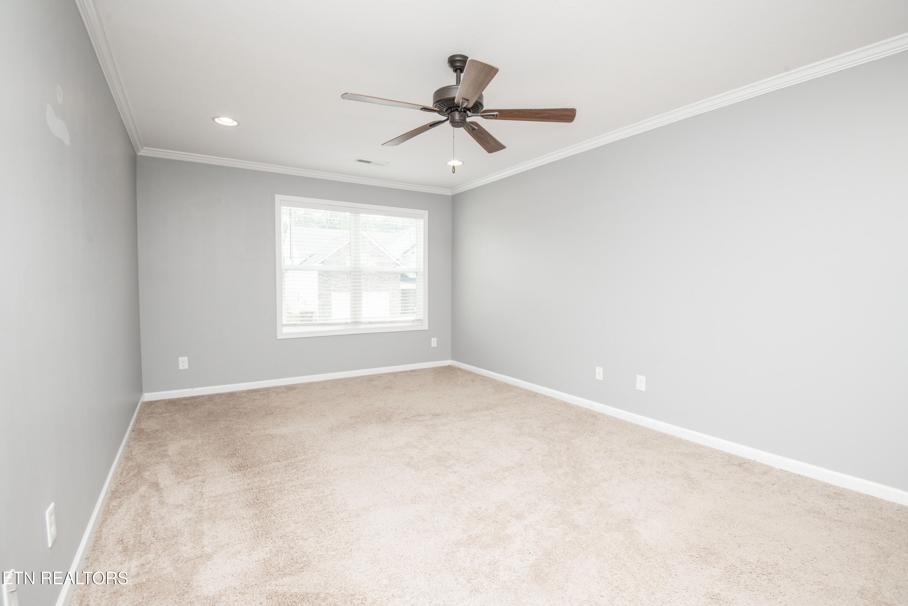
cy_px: 303
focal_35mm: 16
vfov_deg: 73.7
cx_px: 454
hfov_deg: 96.7
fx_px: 404
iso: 400
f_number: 9
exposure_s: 1/125
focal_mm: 16
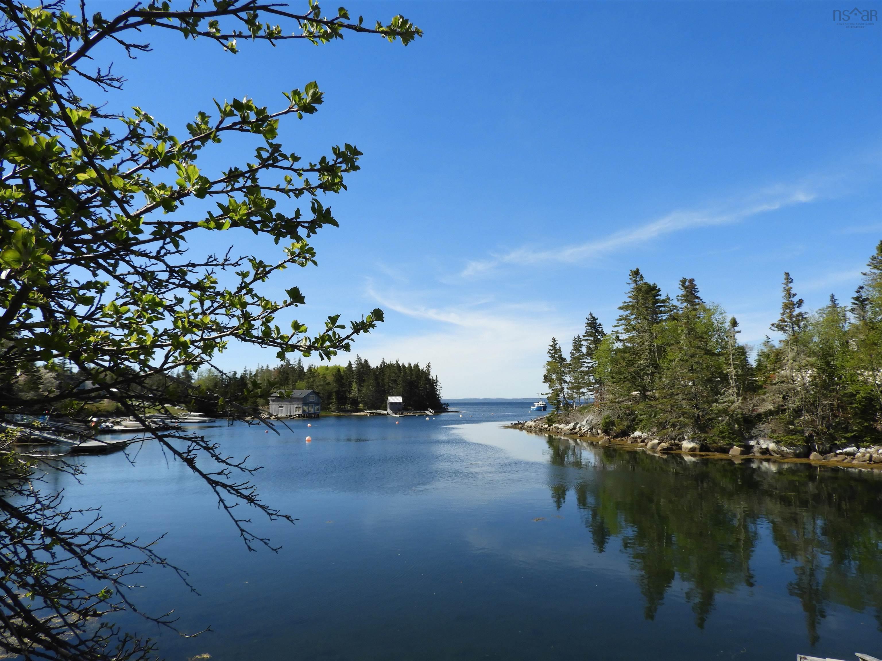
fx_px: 612
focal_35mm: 24
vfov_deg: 56.8
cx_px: 441
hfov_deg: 71.6
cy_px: 330
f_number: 3.3
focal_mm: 4.3
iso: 100
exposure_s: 1/1250
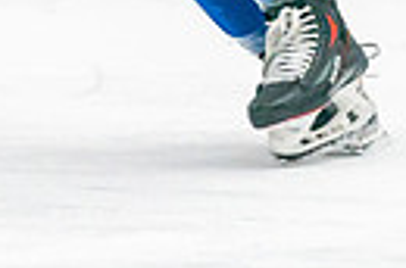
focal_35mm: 1126
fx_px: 12668
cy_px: -349
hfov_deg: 1.8
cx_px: -38
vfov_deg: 1.2
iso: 3200
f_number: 2.8
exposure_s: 1/1000
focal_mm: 200
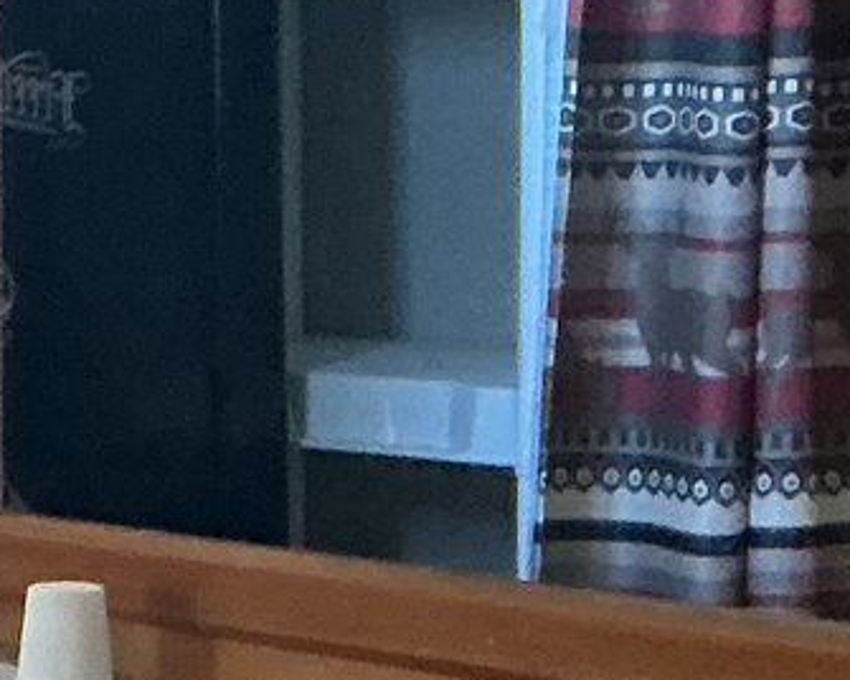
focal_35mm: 173
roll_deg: +2.6
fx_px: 4352
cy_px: 576
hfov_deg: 9.0
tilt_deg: -6.2
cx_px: -1743
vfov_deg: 8.9
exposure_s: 1/40
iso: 200
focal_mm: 3
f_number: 1.8
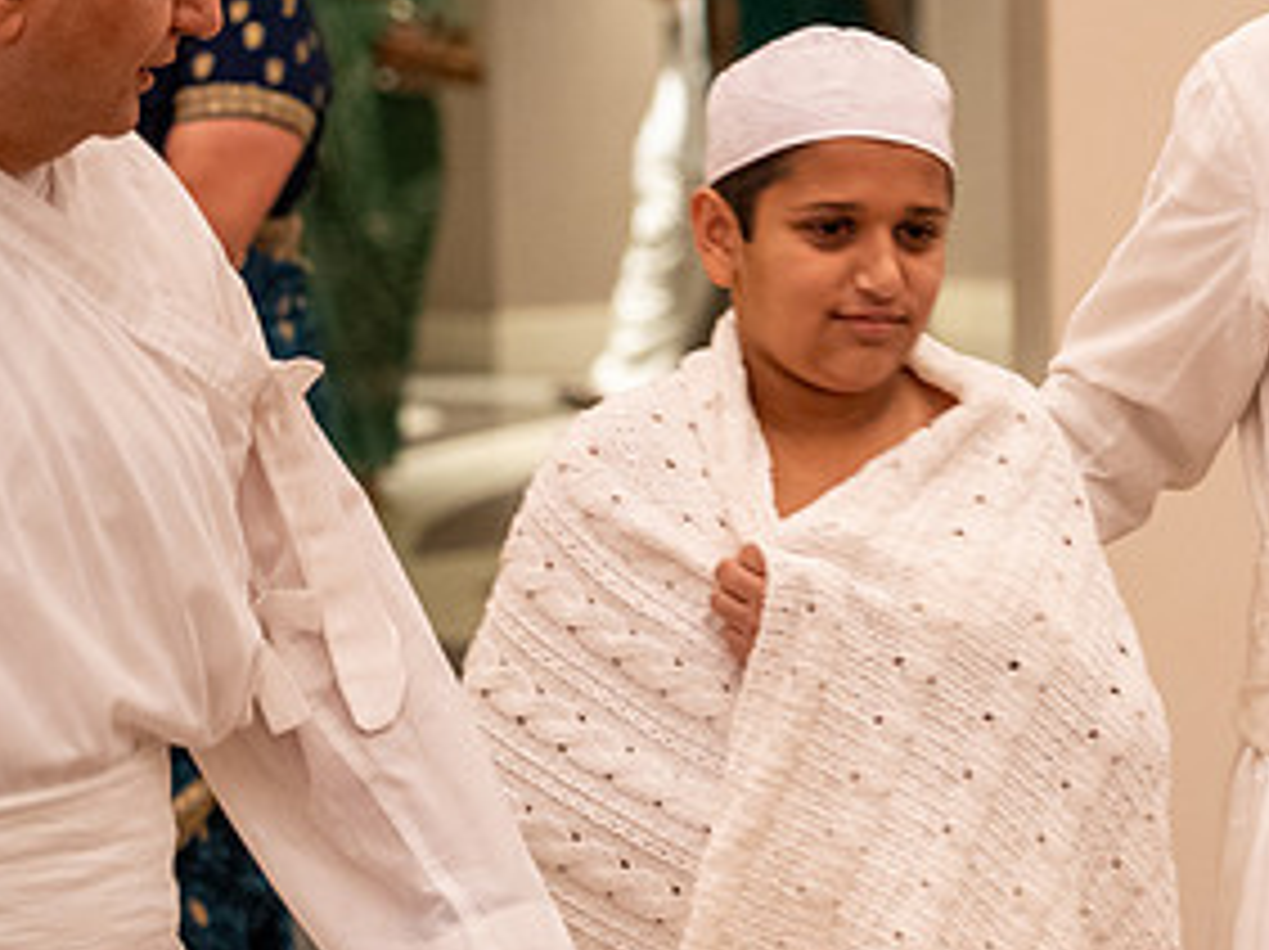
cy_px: 394
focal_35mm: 208
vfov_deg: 7.1
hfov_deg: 9.5
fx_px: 7619
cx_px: 1152
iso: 5000
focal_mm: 105
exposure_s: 1/100
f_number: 4
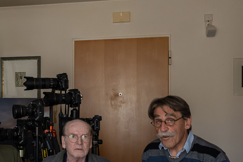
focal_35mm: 73
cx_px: 8
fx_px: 493
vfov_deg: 18.5
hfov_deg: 26.4
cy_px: 121
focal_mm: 35
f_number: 8
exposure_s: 1/30
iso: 1600
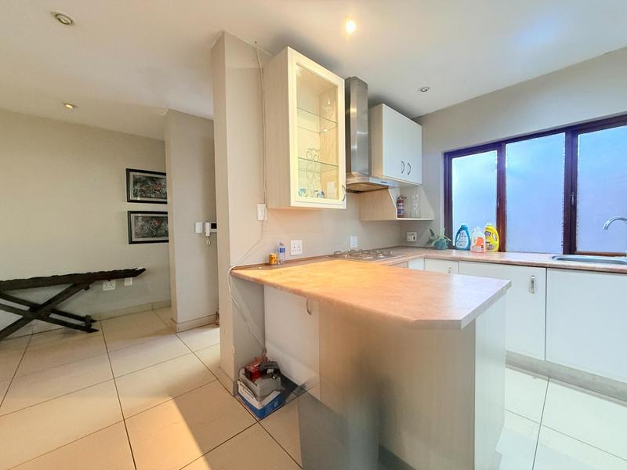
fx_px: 254
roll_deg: +1.2
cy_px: 235
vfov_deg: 85.7
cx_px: 314
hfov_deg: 102.1
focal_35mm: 14
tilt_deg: -1.7
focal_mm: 2.22
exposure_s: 1/50
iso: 400
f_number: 2.2
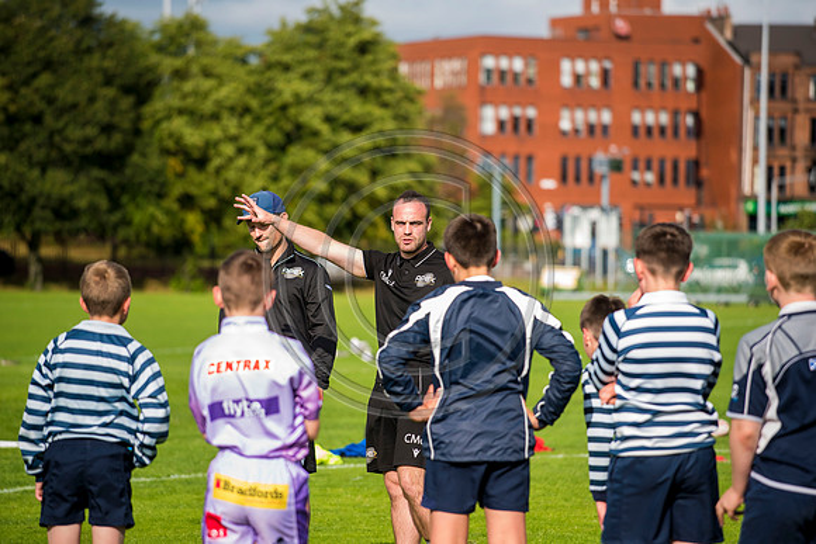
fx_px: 4194
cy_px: 272
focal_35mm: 185
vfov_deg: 7.4
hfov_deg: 11.1
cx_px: 408
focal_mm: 185
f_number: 4
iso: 400
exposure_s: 1/1600
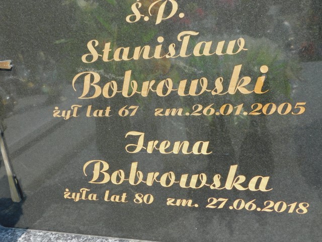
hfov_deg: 42.1
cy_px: 121
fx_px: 419
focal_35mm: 45
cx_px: 161
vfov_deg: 32.2
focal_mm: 8
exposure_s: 1/400
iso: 125
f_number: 3.7
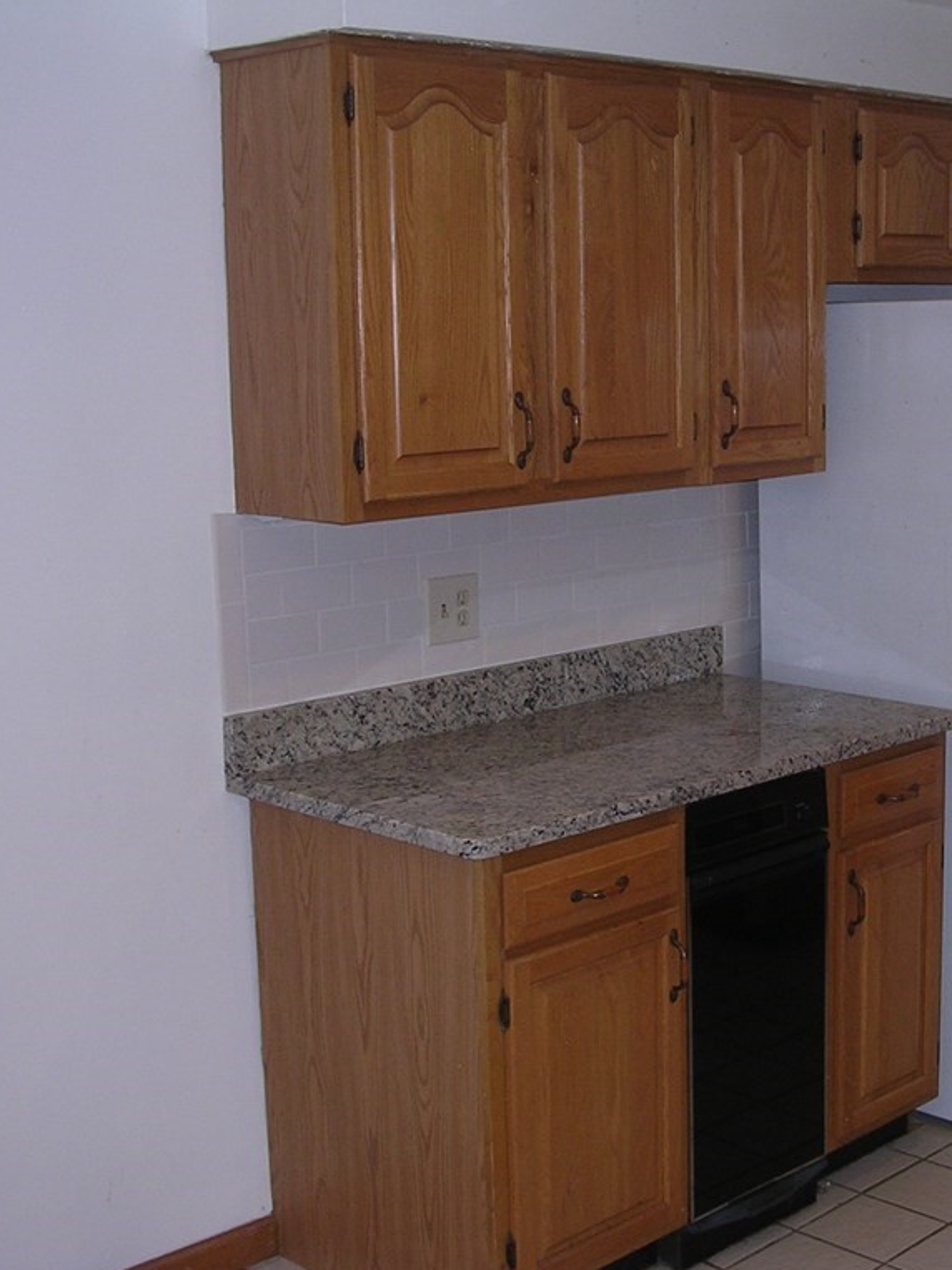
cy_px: 636
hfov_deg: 28.4
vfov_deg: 37.5
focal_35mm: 51
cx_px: 619
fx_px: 1871
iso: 132
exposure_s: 1/60.1
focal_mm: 5.8
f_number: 2.8
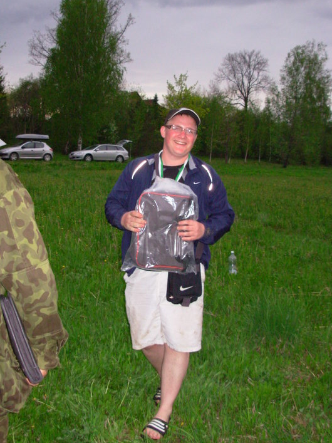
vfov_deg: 43.8
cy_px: 204
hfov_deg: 33.6
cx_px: 153
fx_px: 550
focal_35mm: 43
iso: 154
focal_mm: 6.3
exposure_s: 1/98.7
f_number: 2.9
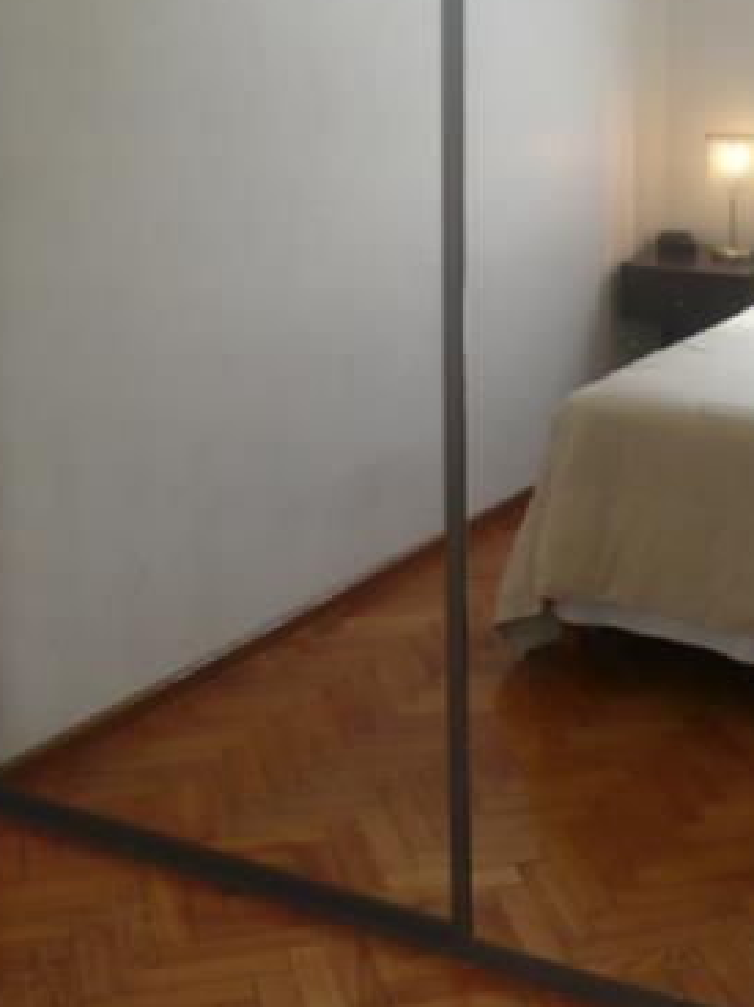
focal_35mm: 61
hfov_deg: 23.9
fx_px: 1773
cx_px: 529
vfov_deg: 31.0
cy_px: 222
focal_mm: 5.8
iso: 100
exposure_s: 1/60
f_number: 2.8
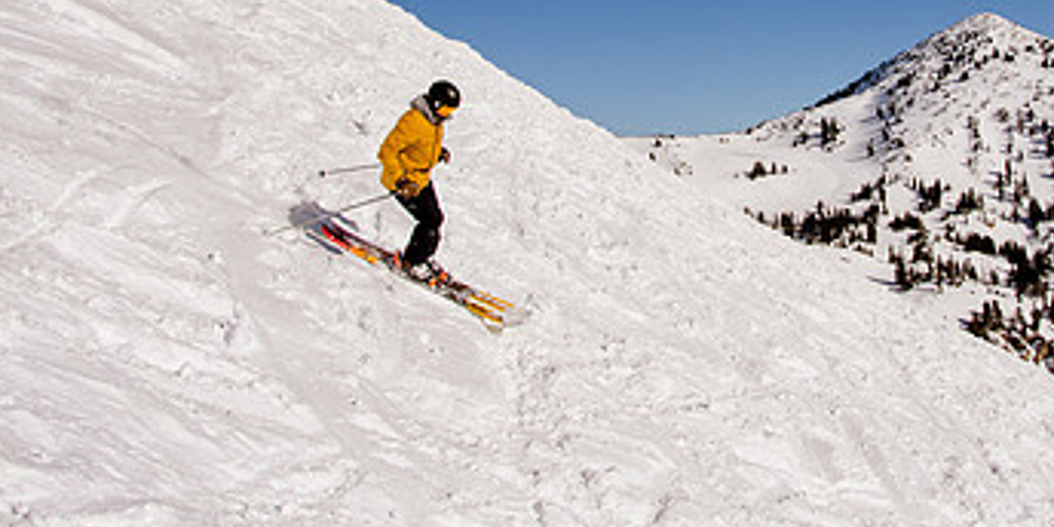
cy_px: 48
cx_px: 751
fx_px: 1334
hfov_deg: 42.2
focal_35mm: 49
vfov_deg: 21.8
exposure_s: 1/800
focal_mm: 18
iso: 160
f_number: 10
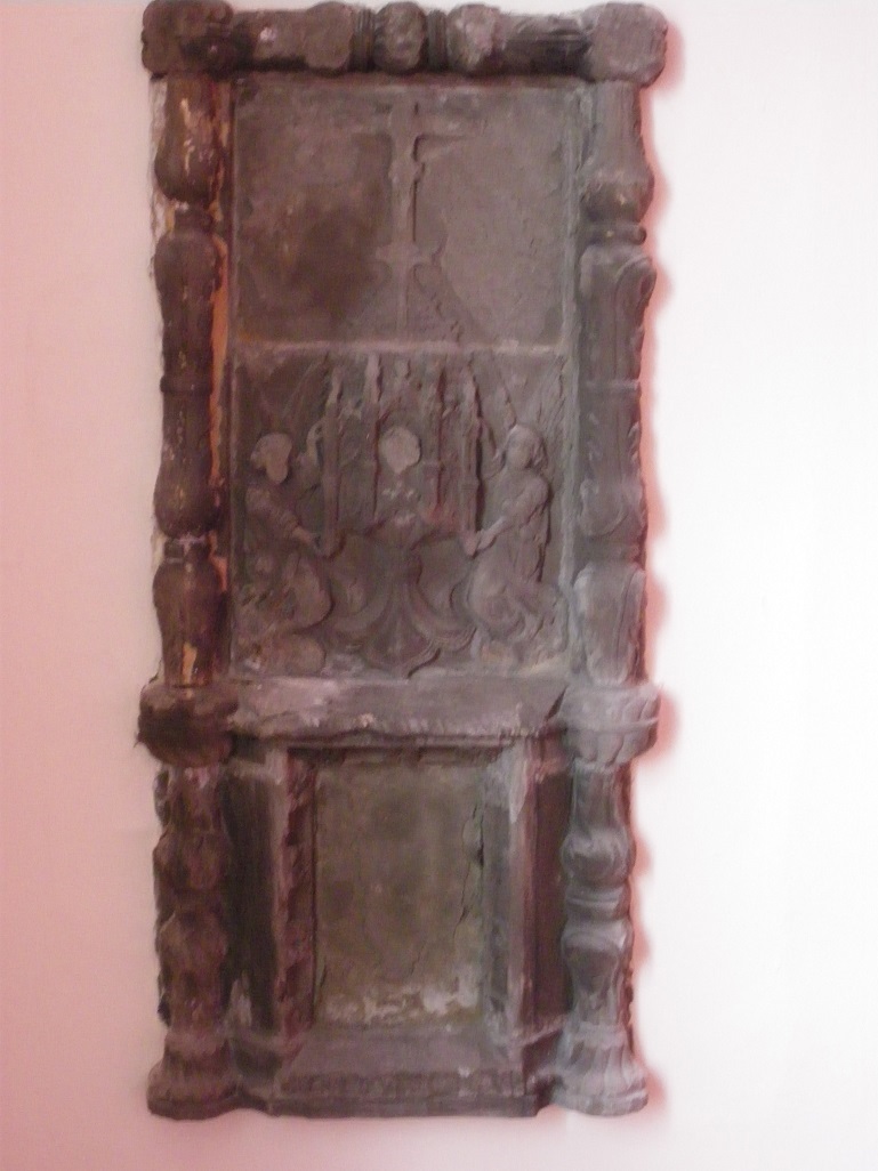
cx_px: 439
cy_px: 586
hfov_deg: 28.5
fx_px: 1725
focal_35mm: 51
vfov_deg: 37.5
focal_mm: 9
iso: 800
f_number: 4.4
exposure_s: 1/10
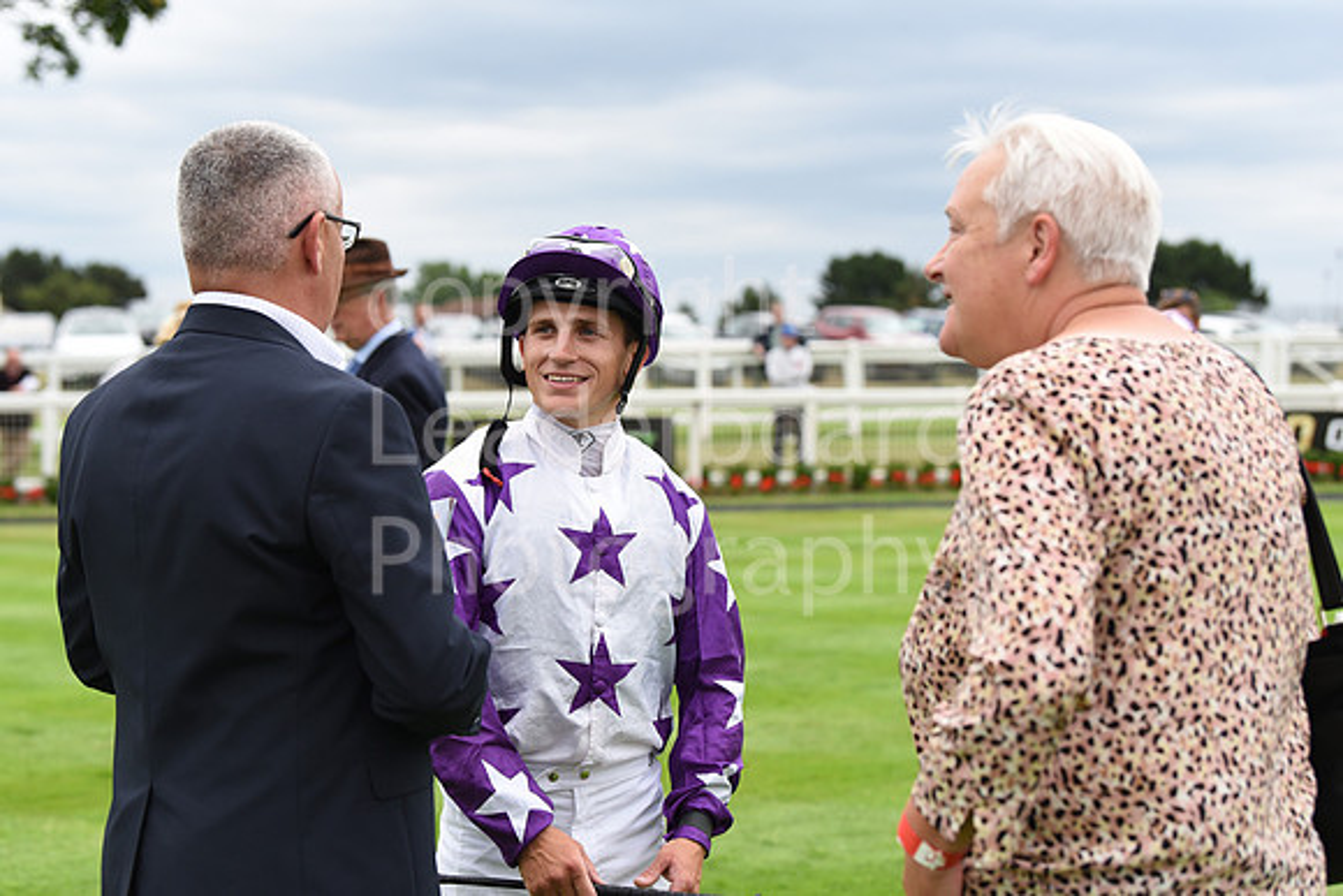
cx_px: 672
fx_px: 2798
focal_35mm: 75
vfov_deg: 18.2
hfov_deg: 27.0
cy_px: 448
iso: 1000
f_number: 4.5
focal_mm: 75
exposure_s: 1/2000
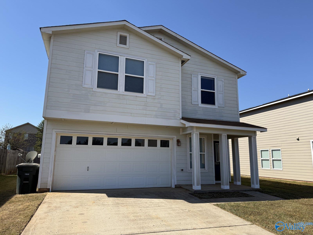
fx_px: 217
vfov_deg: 56.8
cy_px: 118
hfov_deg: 71.6
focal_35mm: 24
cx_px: 156
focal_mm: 6.76
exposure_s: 1/4405
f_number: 1.78
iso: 80
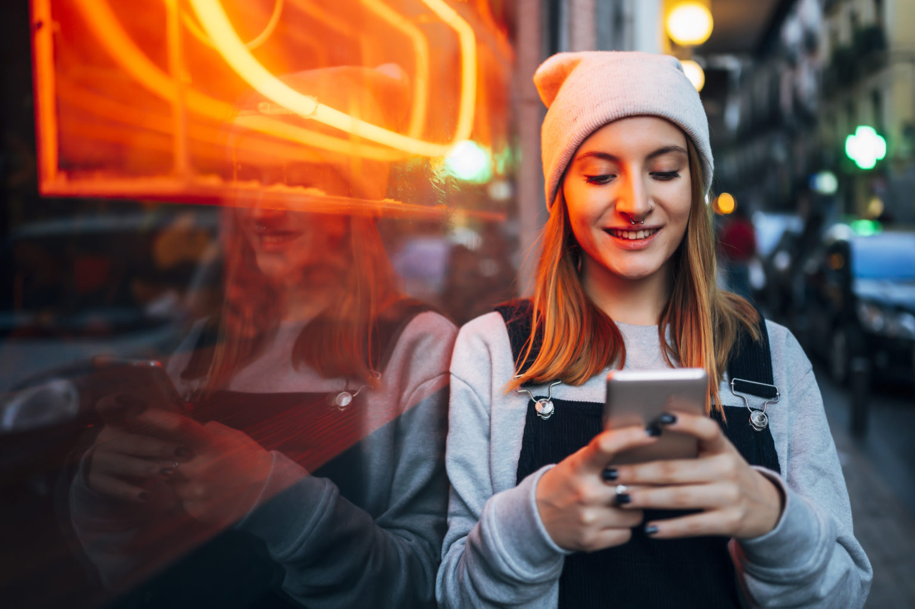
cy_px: 304
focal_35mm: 35
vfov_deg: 37.8
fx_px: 889
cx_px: 458
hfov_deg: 54.5
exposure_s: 1/500
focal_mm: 35
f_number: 1.8
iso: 1250
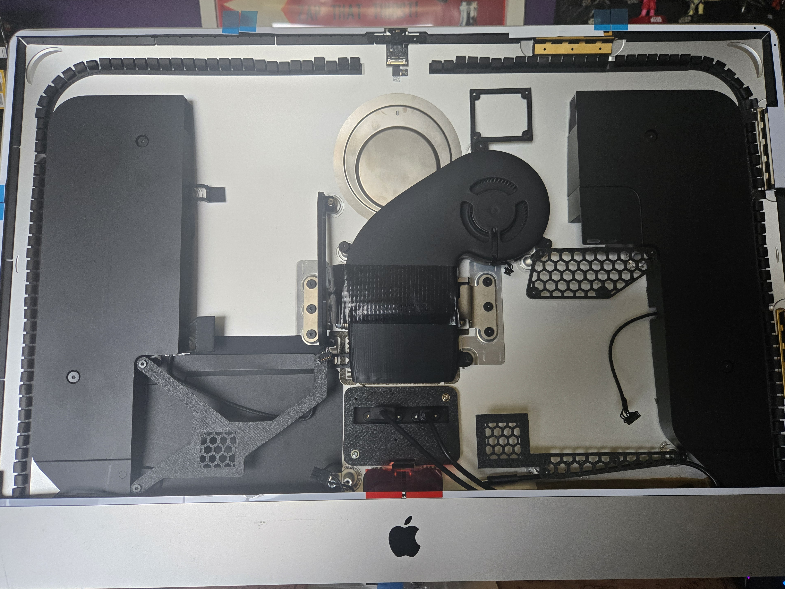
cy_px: 299
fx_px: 544
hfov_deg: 71.6
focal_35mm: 24
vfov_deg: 56.8
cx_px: 401
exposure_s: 1/180
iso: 160
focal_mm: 5.4
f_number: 1.8
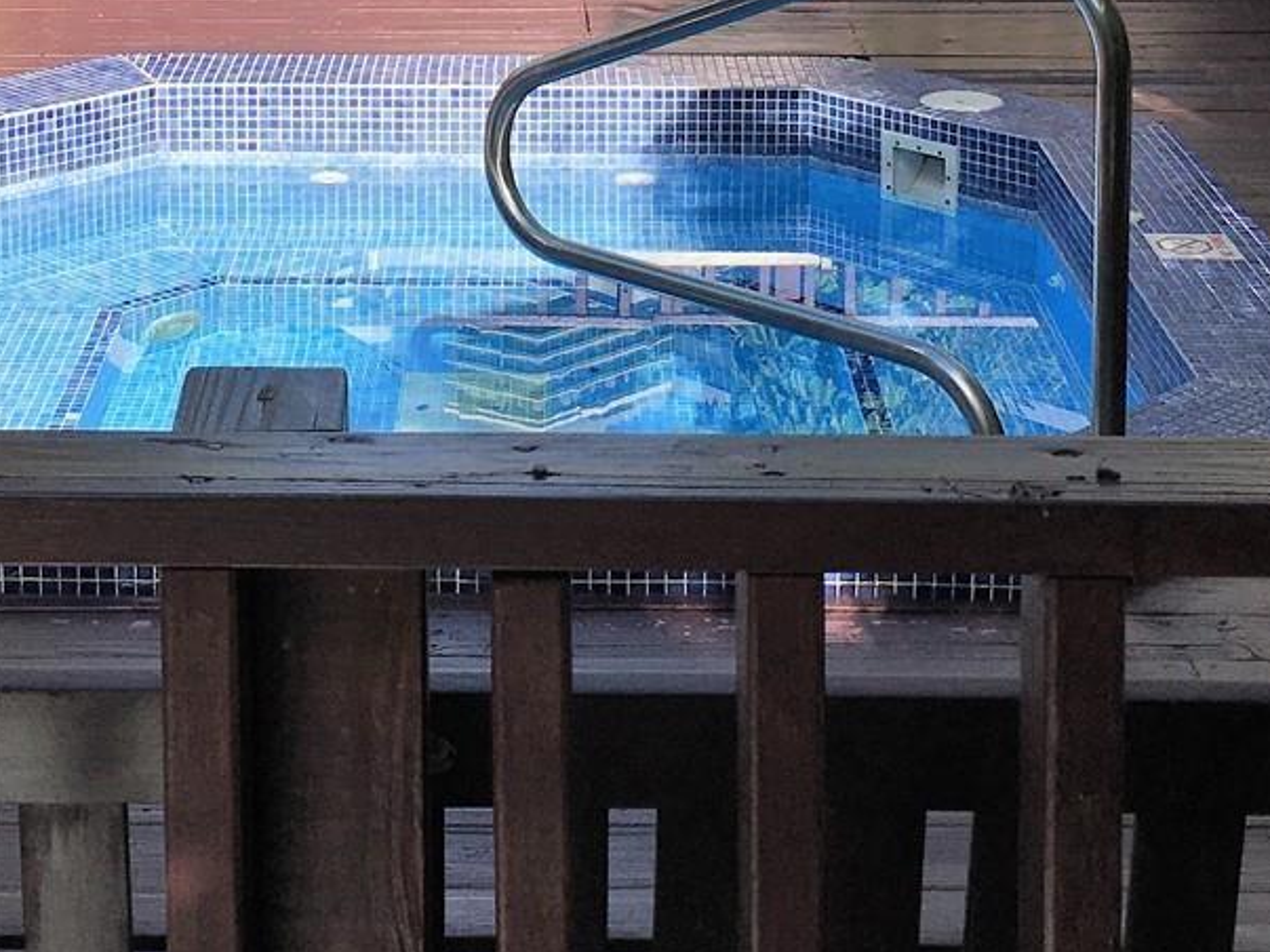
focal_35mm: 77
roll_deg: +0.9
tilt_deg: -7.4
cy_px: -168
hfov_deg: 25.3
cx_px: 493
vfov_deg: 18.2
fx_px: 2824
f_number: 2.2
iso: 25
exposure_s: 1/1054
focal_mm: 4.15
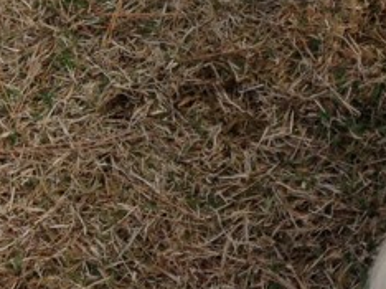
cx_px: 597
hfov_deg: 15.9
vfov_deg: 12.5
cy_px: -126
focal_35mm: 113
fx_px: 1259
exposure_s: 1/493
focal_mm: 4.12
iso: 50
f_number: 2.4
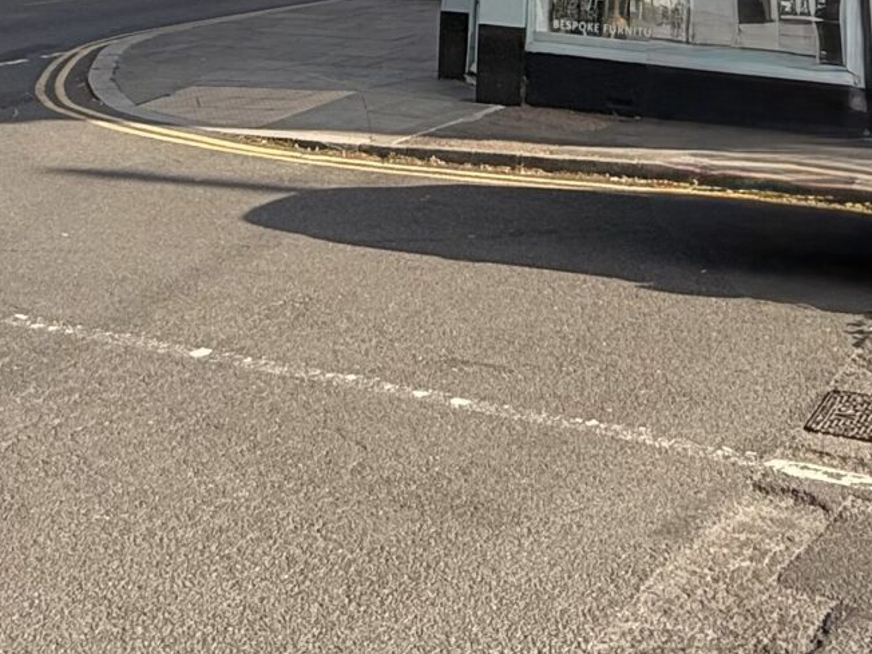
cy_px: -305
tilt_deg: +9.2
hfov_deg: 34.9
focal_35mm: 55
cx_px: 409
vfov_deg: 22.3
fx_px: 1385
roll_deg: -3.1
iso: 50
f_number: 2.2
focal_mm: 2.22
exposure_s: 1/1087
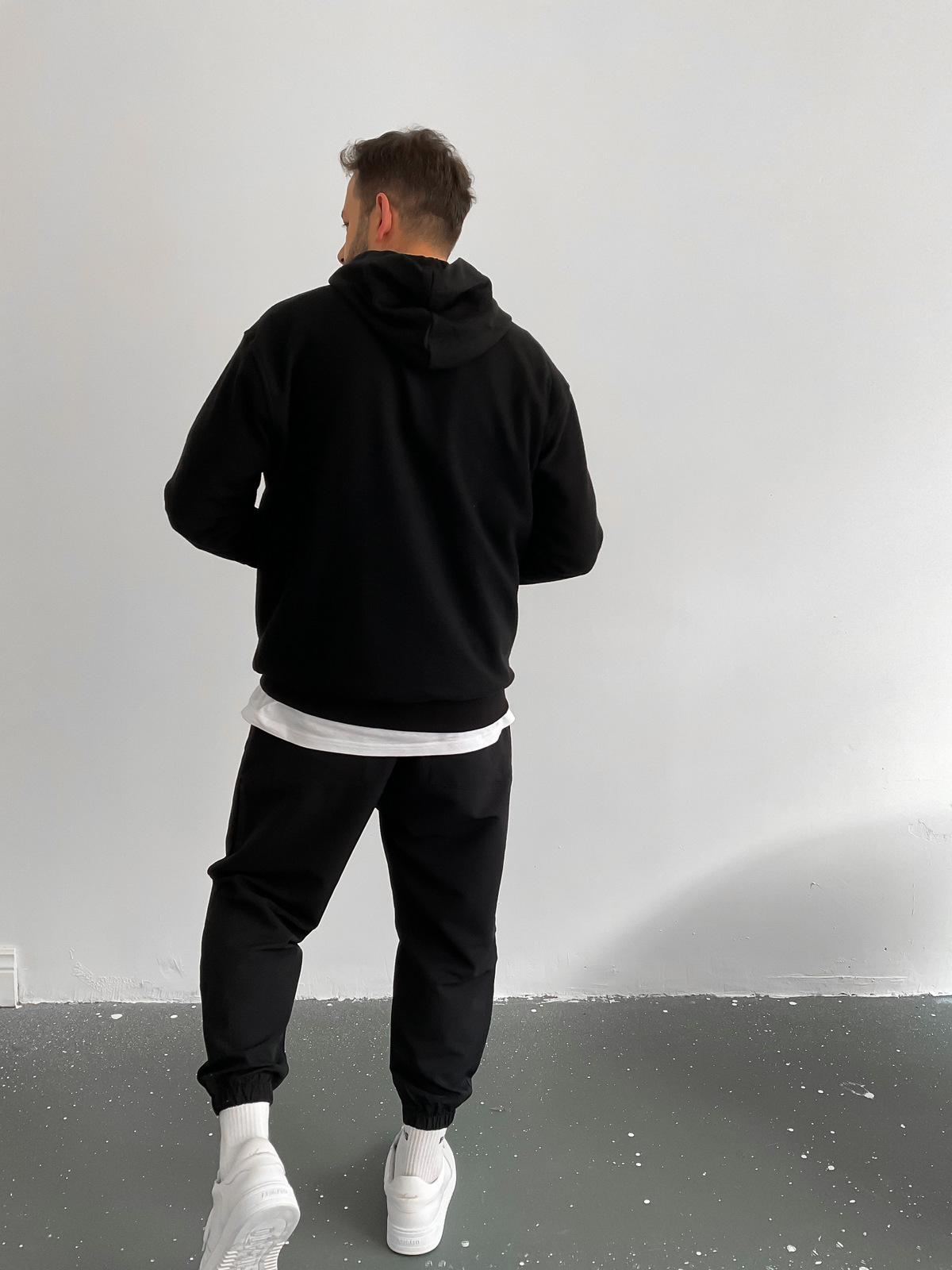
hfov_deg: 48.2
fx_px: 1063
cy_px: 635
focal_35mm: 29
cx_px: 476
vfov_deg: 61.7
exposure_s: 1/120
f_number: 1.8
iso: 64
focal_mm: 3
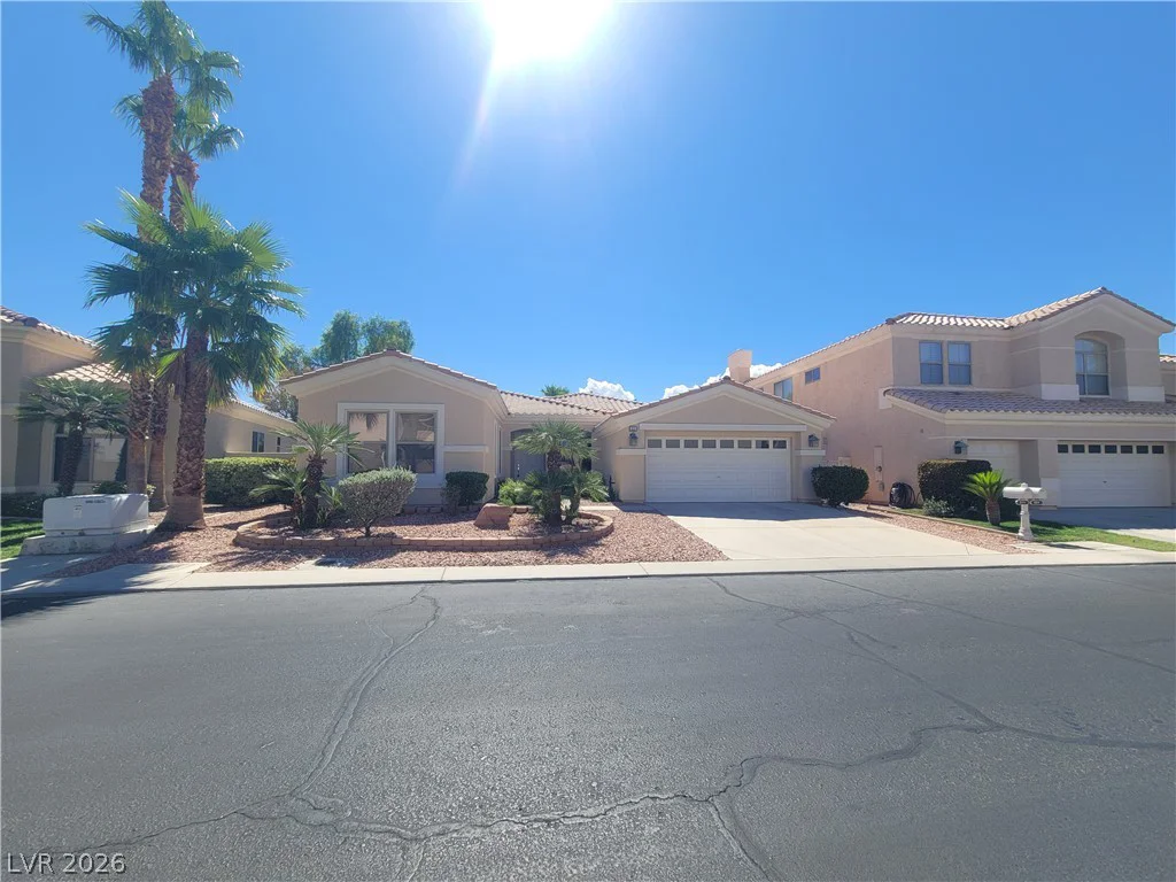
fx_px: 442
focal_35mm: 13
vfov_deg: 89.9
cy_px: 441
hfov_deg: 106.2
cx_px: 588
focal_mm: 2.2
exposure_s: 1/1946
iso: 50
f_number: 2.2
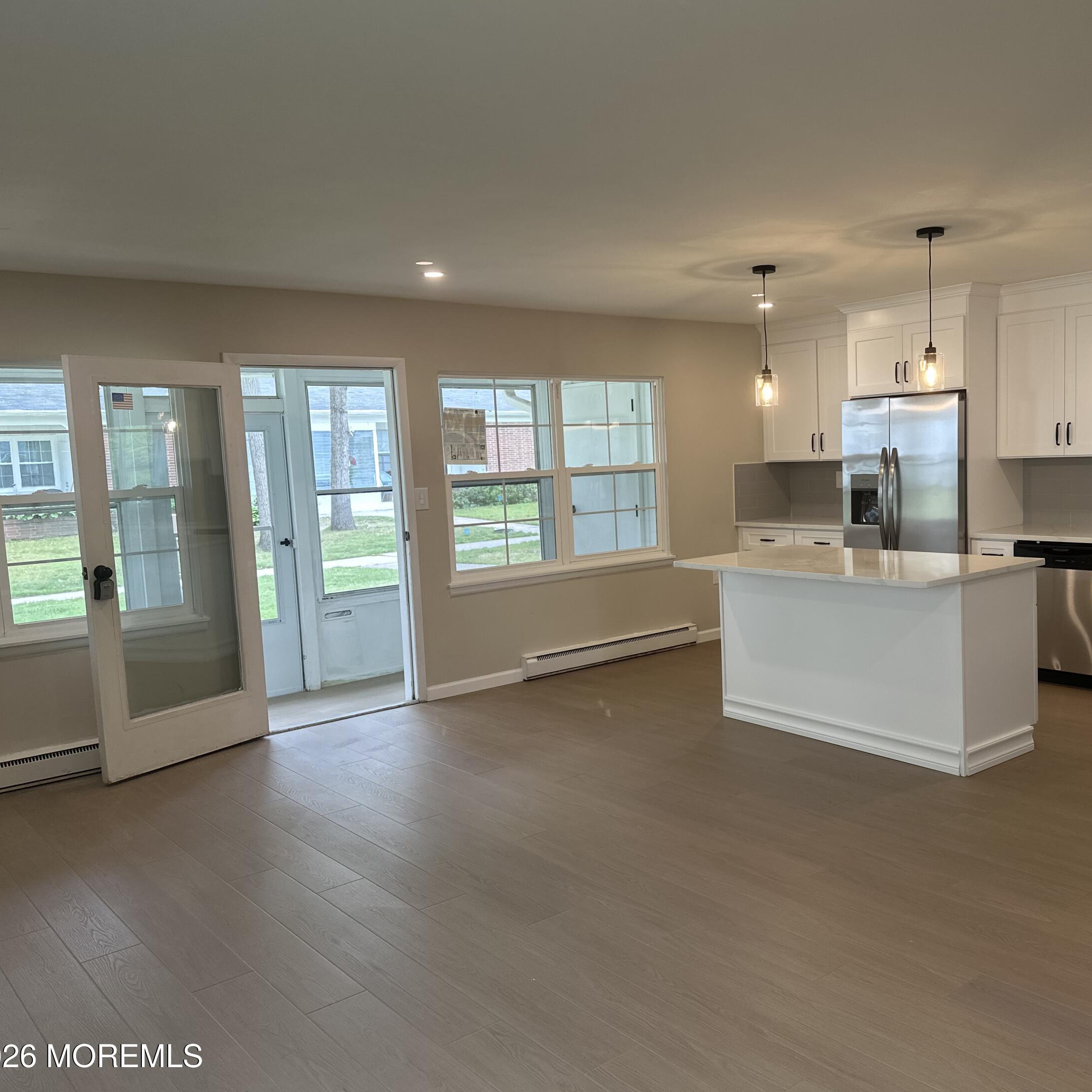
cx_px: 688
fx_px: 1035
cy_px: 547
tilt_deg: -4.8
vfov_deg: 55.6
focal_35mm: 29
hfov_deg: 54.9
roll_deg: +1.9
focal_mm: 6.86
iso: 125
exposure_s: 1/120
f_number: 1.78
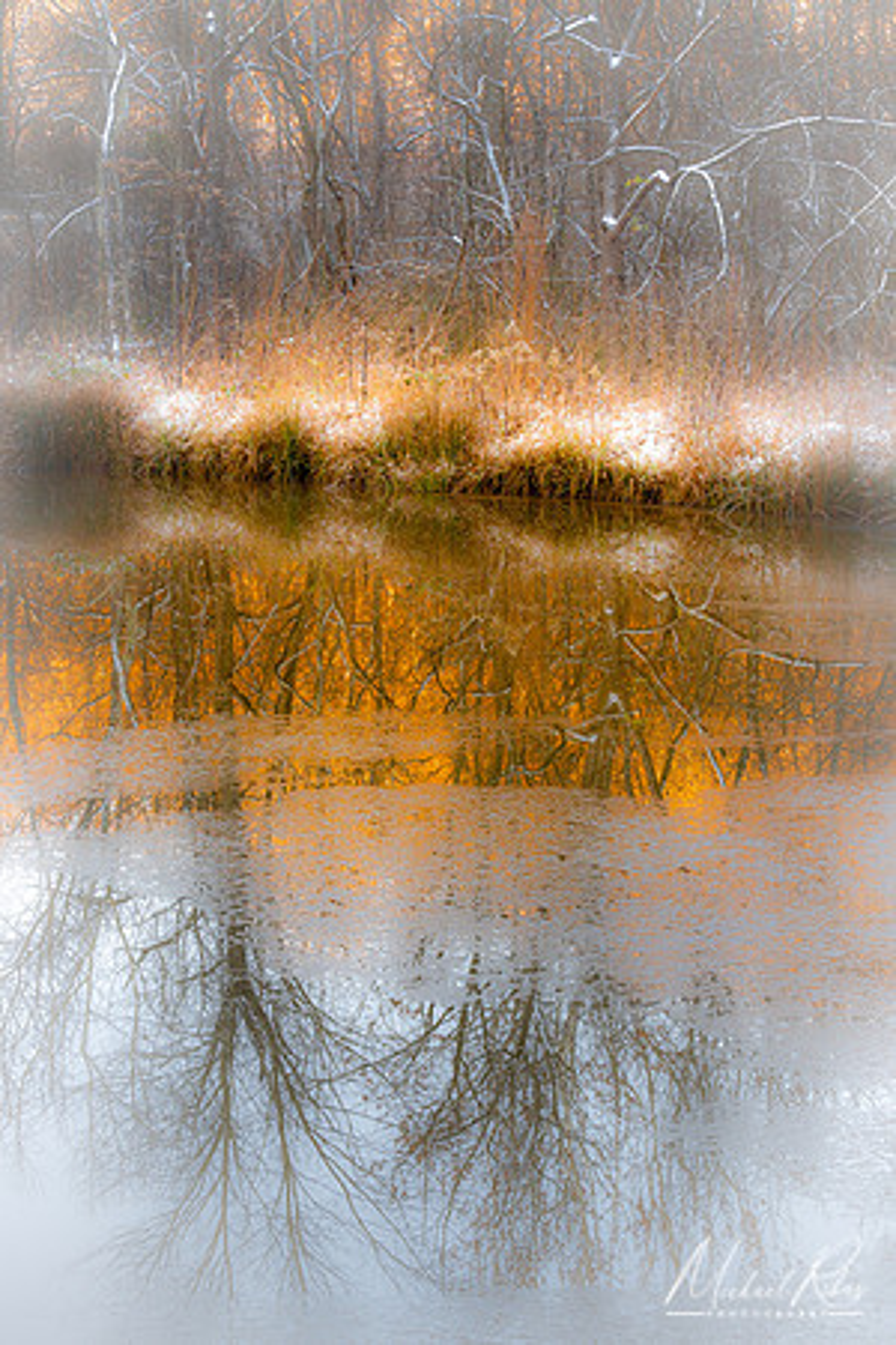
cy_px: 672
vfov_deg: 24.2
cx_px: 448
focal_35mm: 84
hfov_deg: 16.3
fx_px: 3136
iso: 400
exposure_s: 1/30
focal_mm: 56
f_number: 10
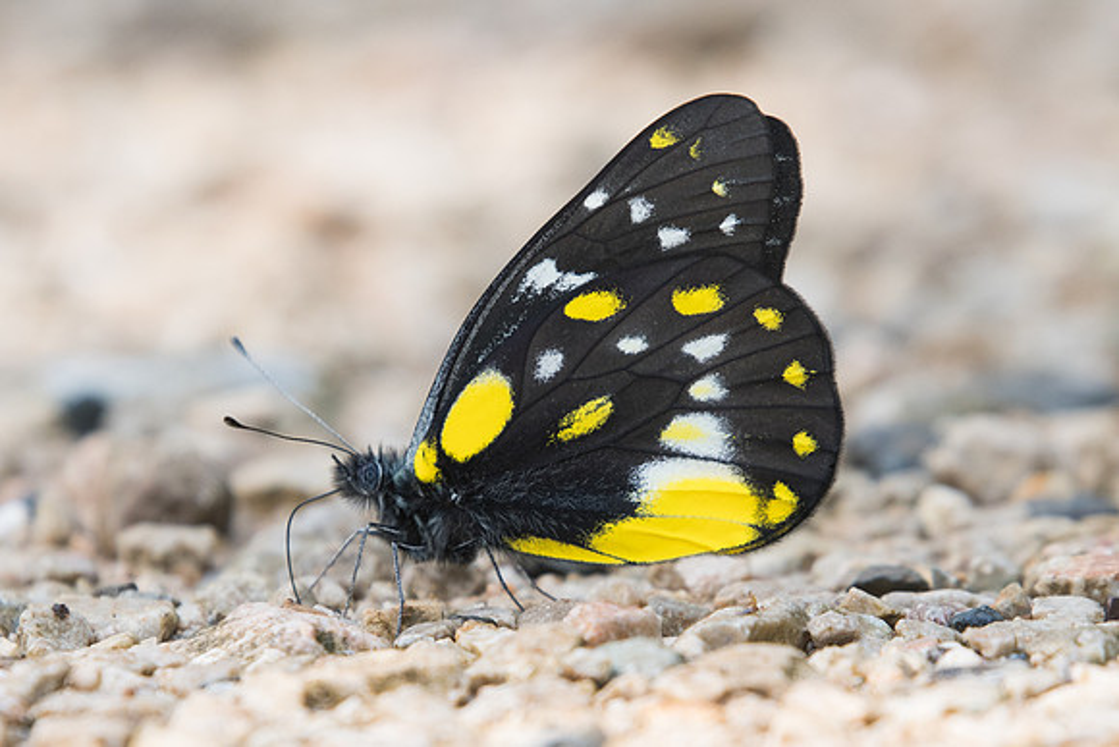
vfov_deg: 1.7
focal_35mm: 802
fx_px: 24927
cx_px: 658
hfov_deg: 2.6
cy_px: 387
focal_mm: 400
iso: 800
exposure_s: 1/250
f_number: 6.3
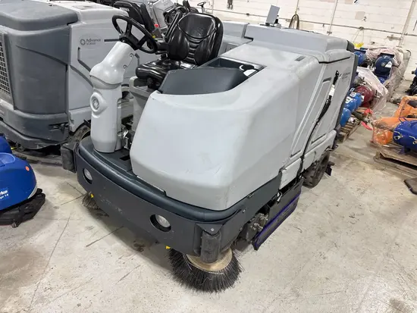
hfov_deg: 67.3
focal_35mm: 26
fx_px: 313
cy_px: 156
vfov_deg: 53.1
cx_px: 208
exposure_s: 1/60
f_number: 1.6
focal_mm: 5.96
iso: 125
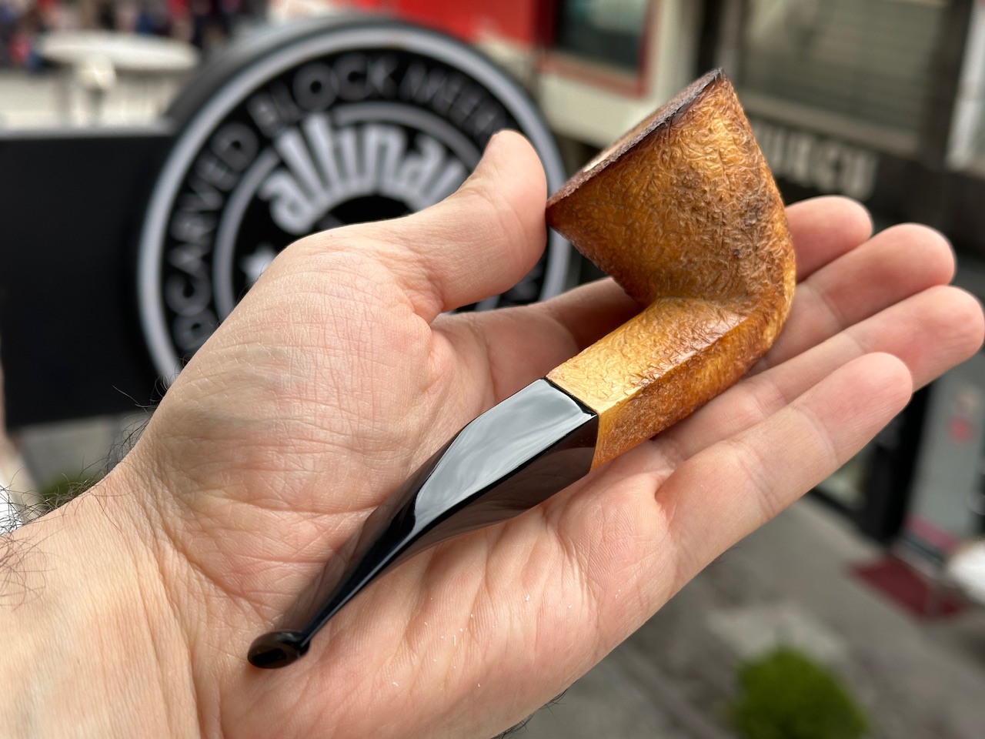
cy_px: 370
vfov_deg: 30.3
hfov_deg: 39.7
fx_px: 1366
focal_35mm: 48
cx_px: 492
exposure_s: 1/1272
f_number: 1.78
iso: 64
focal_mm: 6.86
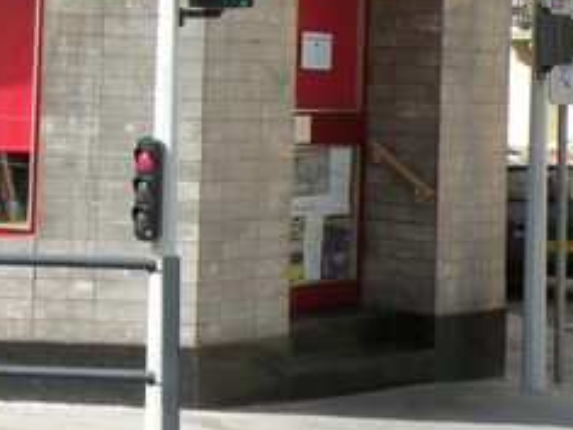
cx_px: 44
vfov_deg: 12.1
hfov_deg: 16.1
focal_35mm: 121
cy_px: 6
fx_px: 2003
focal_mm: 9.8
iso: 64
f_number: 5.6
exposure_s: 1/214
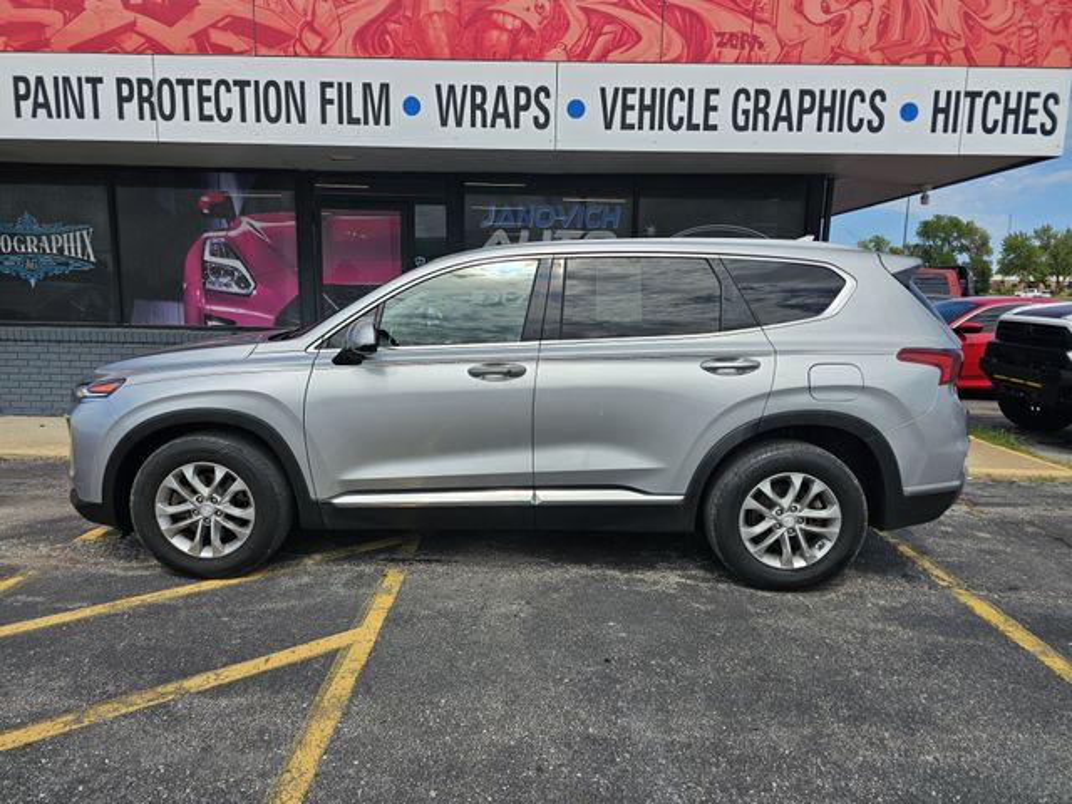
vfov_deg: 58.9
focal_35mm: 23
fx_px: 712
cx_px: 536
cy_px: 402
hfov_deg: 73.9
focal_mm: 6.3
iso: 10
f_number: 1.7
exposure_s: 1/934
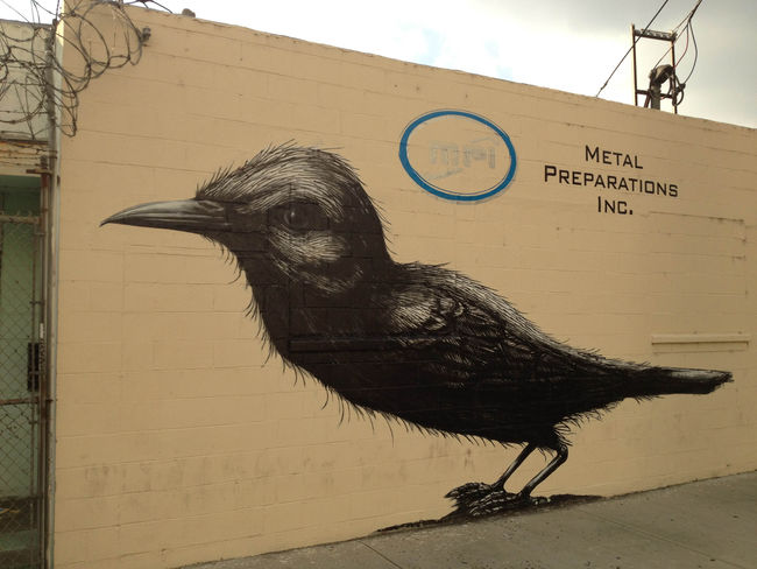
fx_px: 766
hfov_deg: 52.6
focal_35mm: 35
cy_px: 284
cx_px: 378
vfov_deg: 40.7
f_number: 2.4
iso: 64
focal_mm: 4.28
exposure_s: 1/836
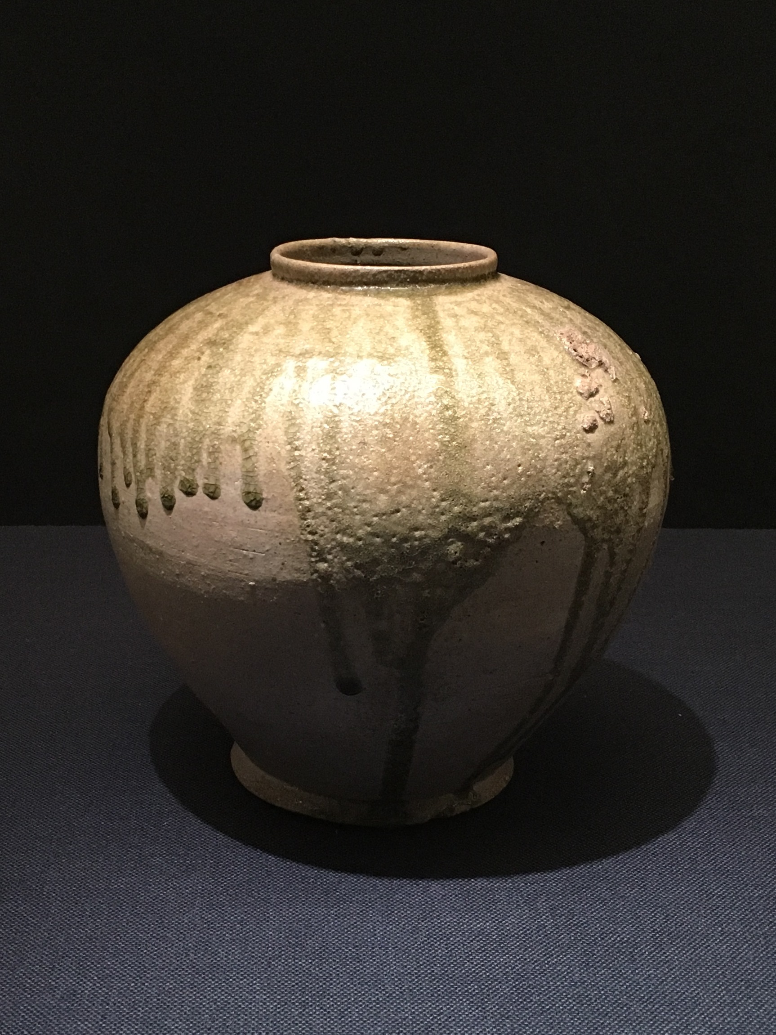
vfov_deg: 61.7
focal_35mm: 29
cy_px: 518
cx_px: 388
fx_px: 867
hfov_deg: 48.2
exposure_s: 1/30
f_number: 2.2
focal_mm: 4.15
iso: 160
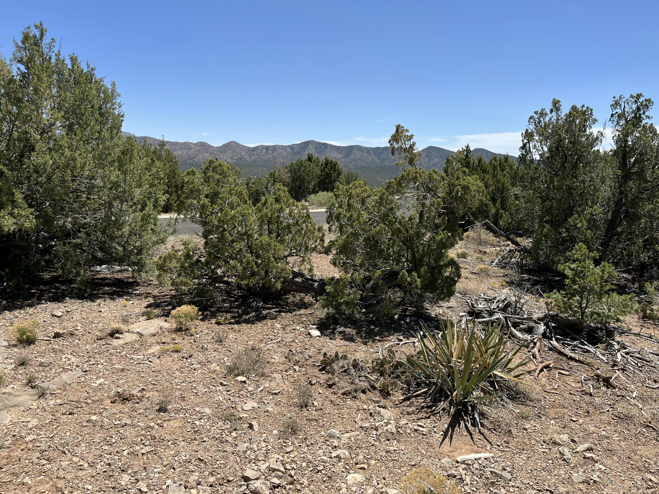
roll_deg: -1.2
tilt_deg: -8.6
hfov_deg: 67.3
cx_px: 330
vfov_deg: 53.1
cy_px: 247
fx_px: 495
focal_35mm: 26
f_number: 1.6
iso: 50
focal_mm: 5.1
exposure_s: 1/3215
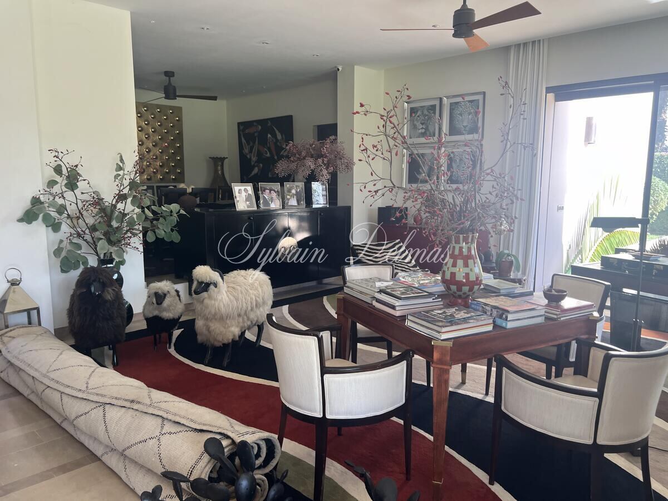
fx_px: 502
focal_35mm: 26
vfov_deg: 53.1
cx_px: 334
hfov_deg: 67.3
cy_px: 250
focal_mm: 5.7
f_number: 1.5
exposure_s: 1/121
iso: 50
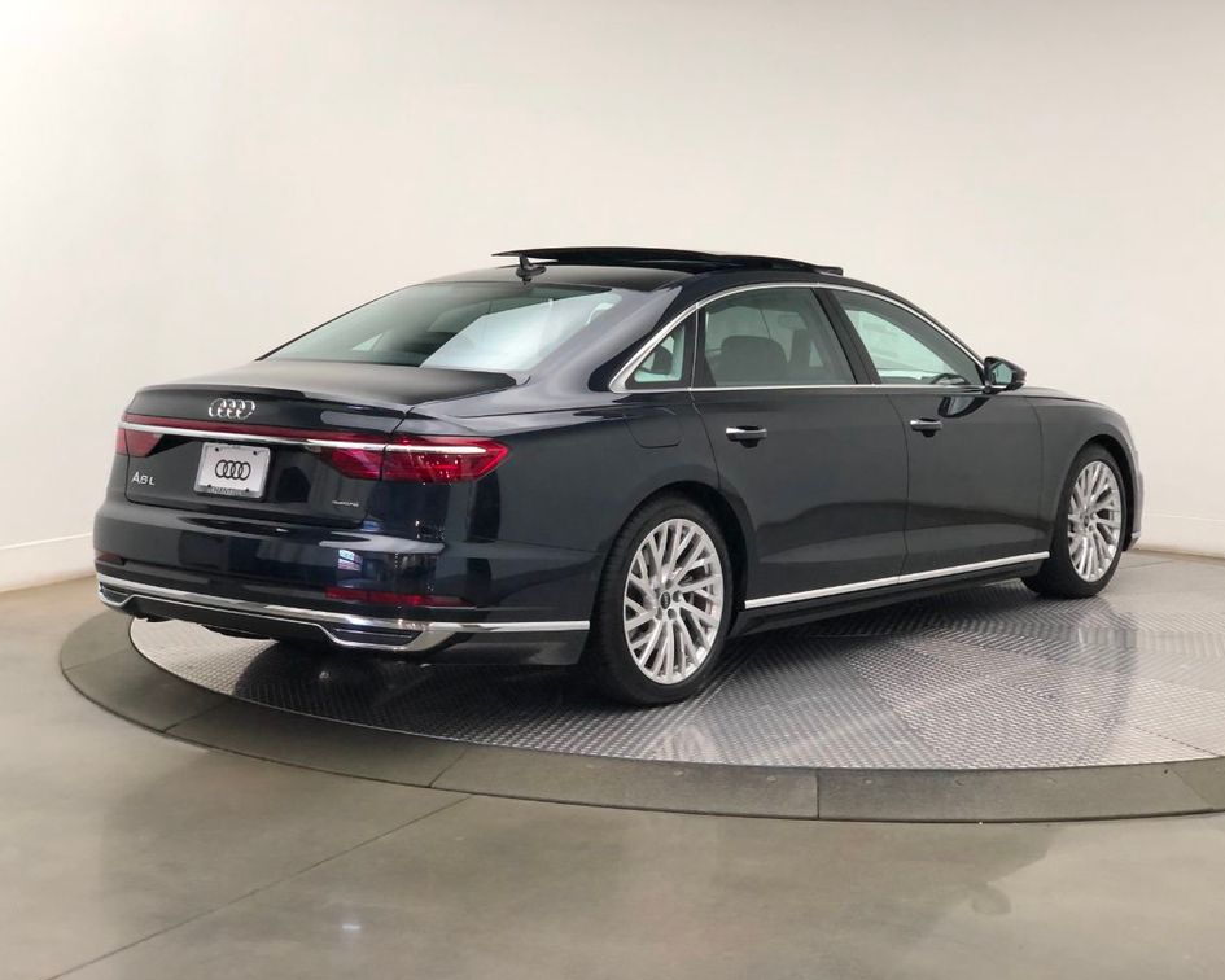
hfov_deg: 34.1
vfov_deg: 27.6
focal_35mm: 55
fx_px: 1994
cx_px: 643
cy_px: 487
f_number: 2.4
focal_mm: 6
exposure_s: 1/60
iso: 80
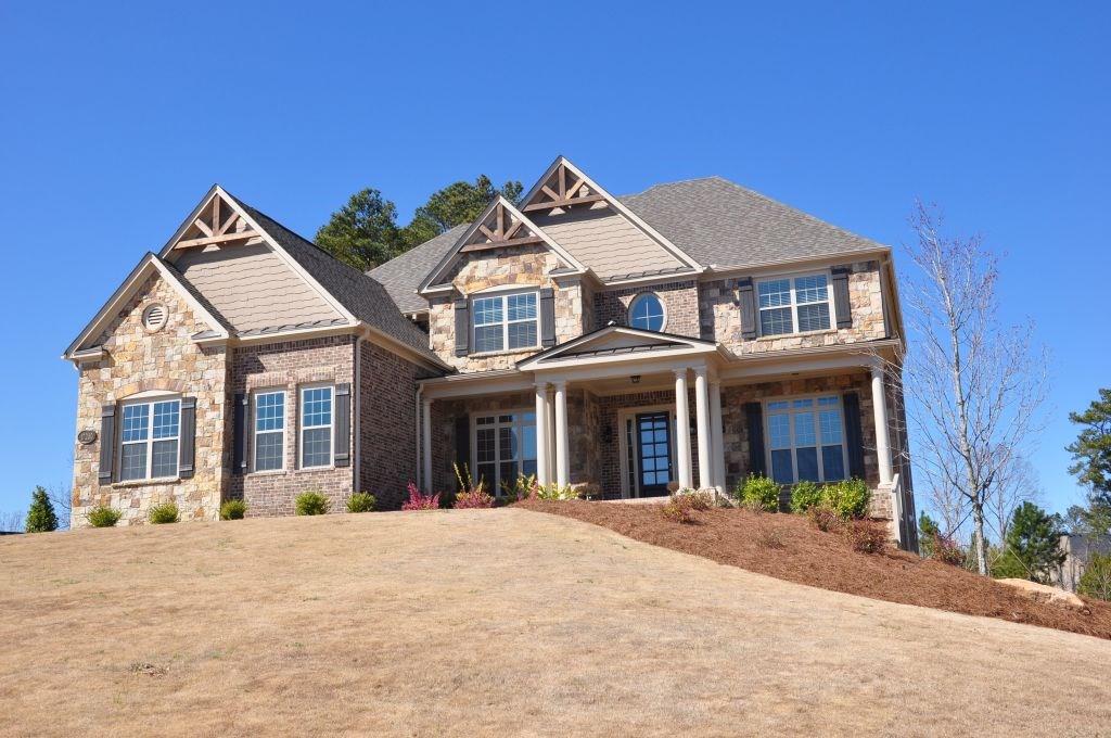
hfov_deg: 51.3
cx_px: 556
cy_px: 369
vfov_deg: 35.4
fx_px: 1156
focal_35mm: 38
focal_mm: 25
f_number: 10
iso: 200
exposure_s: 1/320
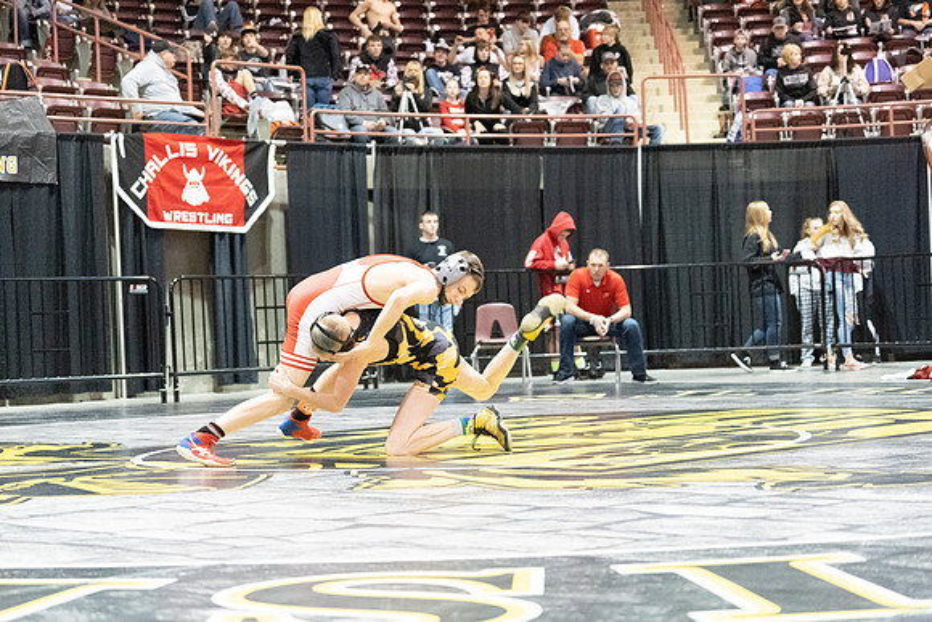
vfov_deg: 18.2
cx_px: 466
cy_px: 311
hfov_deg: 27.0
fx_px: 1942
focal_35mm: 75
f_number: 4
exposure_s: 1/500
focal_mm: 75
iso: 32000
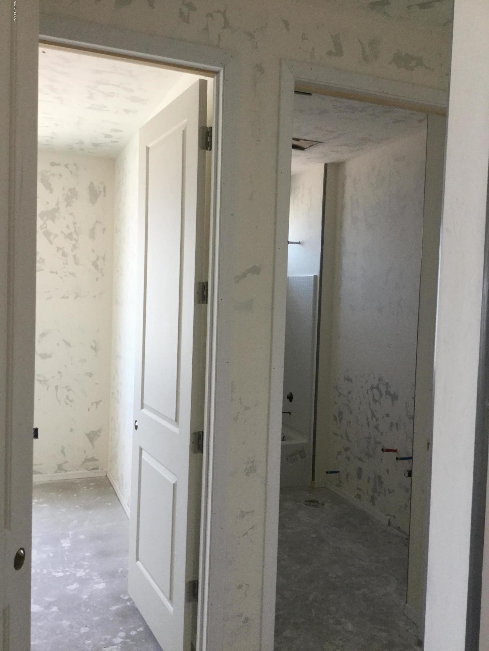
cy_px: 326
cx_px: 244
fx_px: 584
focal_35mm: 31
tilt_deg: -4.4
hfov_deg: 45.4
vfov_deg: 58.4
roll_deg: -2.6
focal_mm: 3.3
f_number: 2.4
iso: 40
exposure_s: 1/30
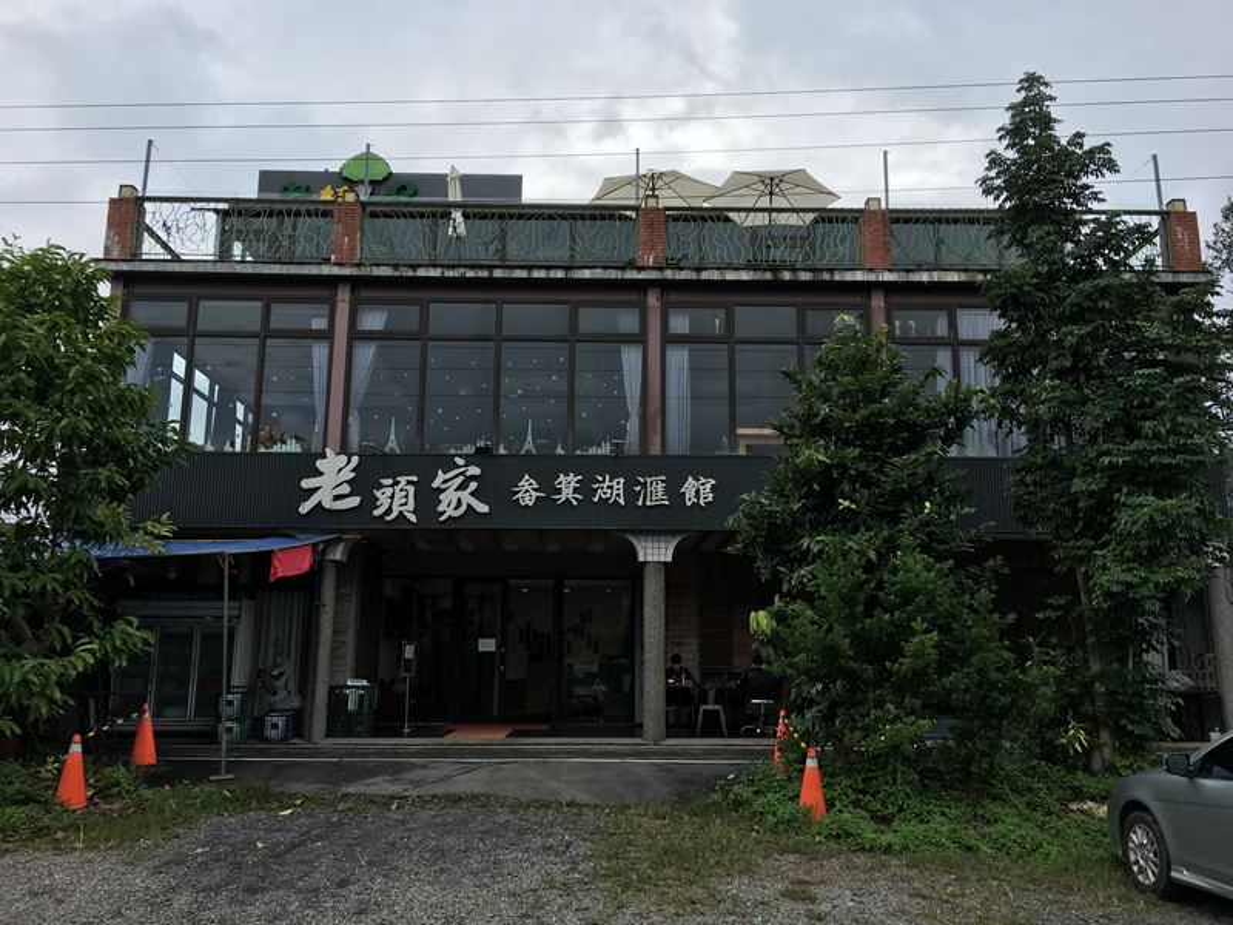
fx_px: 1033
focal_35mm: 29
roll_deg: +0.0
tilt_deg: +13.2
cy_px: 462
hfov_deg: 61.7
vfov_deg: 48.2
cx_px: 616
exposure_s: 1/785
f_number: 2.2
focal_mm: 4.15
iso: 25
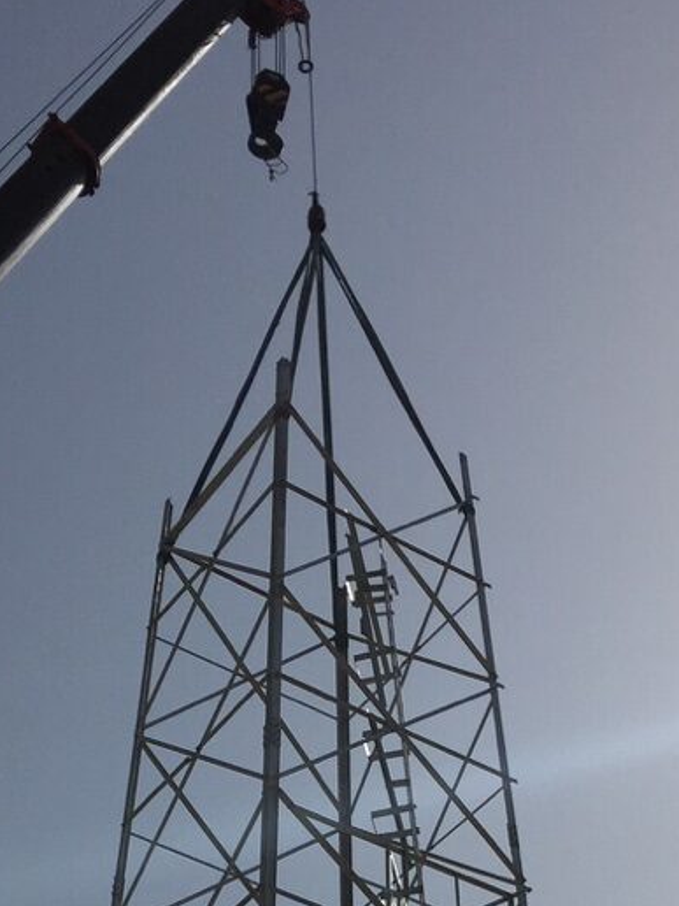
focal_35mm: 90
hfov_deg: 16.4
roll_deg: -0.7
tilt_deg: +24.2
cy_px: 1359
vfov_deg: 19.1
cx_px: 277
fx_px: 2354
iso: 32
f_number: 2.2
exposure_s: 1/13333
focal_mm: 4.15
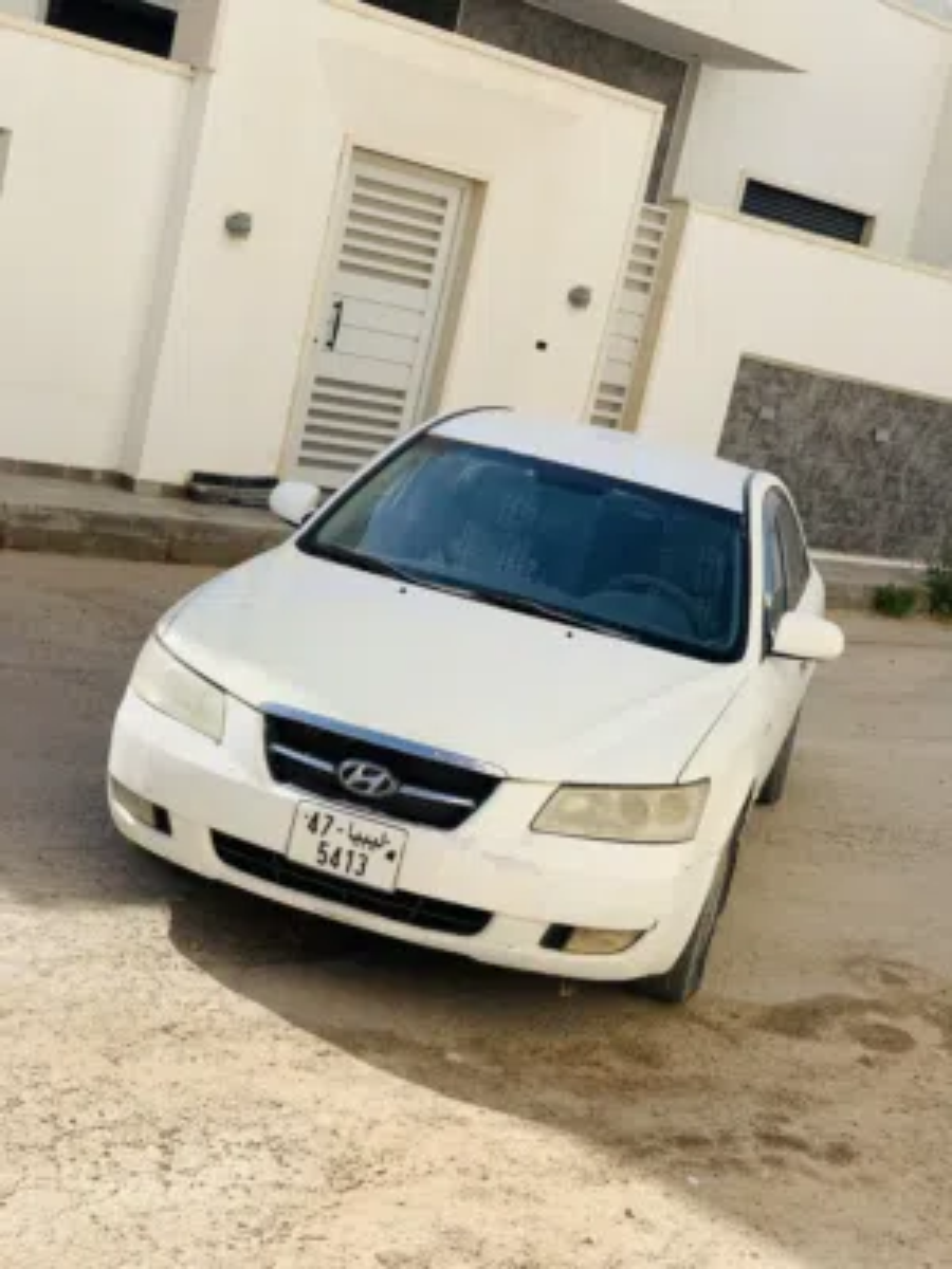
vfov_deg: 36.8
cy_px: 634
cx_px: 476
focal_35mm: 52
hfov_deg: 28.0
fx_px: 1907
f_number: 2.4
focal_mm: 6
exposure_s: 1/1170
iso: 16
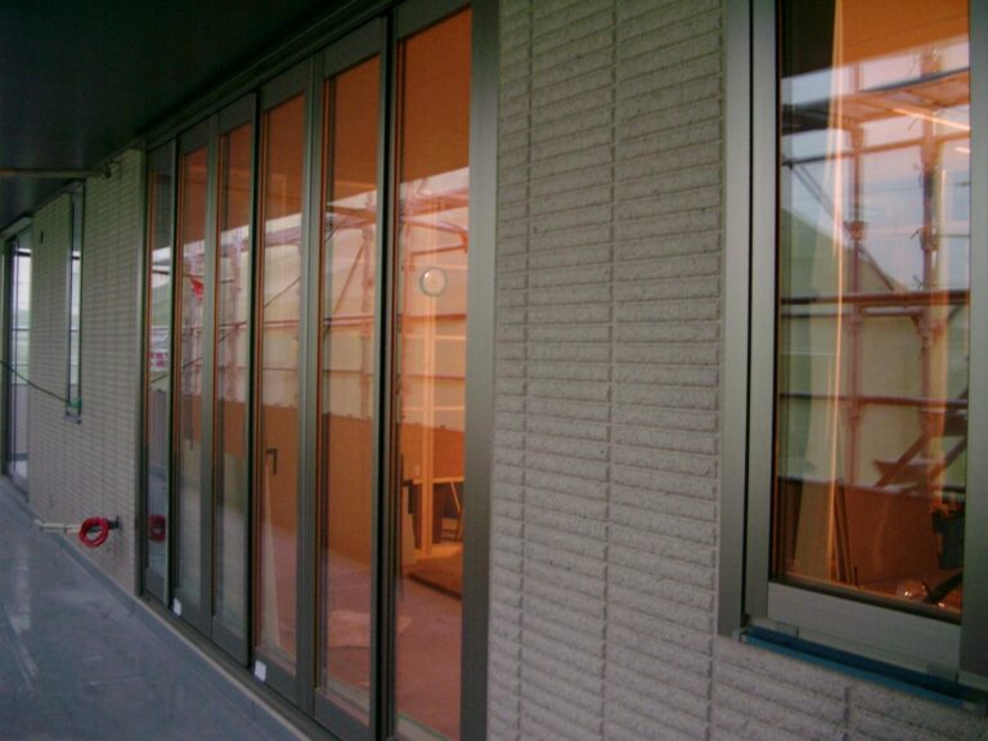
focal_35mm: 37
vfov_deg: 38.7
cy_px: 370
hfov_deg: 50.1
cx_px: 494
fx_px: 1056
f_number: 2.6
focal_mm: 7.6
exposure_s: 1/8
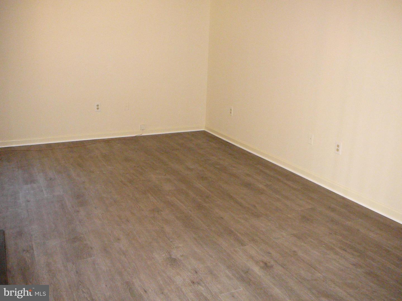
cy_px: 150
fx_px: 406
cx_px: 201
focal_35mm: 35
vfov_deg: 40.7
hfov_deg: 52.6
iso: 400
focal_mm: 5.2
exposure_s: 1/30
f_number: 2.8
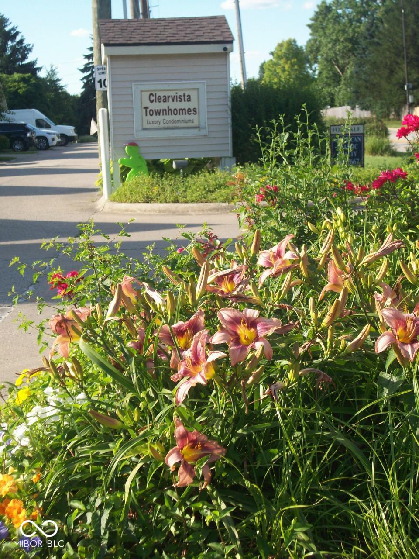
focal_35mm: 77
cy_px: 280
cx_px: 210
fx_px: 1243
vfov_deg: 25.3
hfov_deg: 19.1
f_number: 4.2
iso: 80
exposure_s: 1/299
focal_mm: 12.8
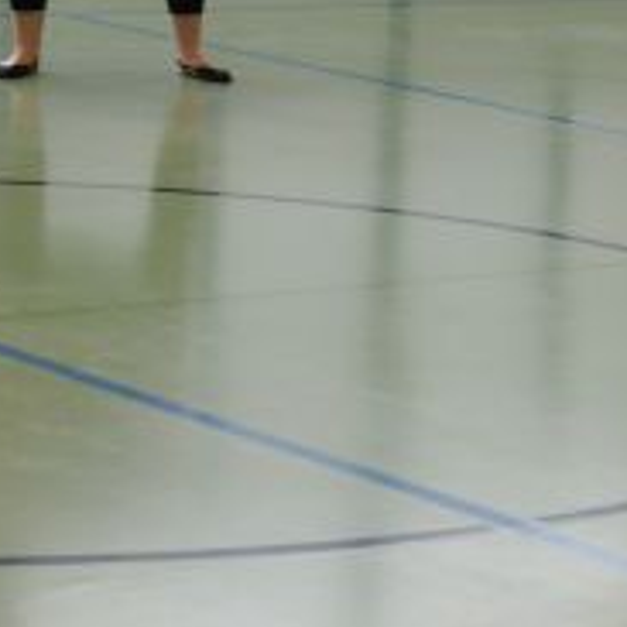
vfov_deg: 9.2
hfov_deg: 9.1
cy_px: 70
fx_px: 3894
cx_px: 713
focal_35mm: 190
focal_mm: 42
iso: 800
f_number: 5
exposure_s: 1/60
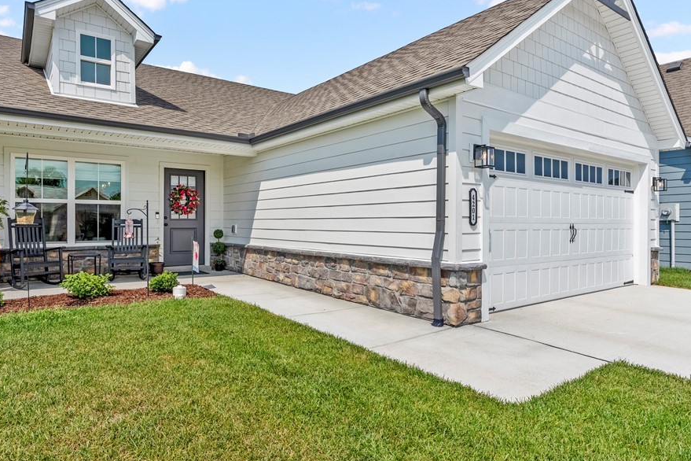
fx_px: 403
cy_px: 220
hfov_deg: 80.3
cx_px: 279
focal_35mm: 21
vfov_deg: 59.5
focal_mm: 17
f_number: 11
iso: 2500
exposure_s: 1/1000
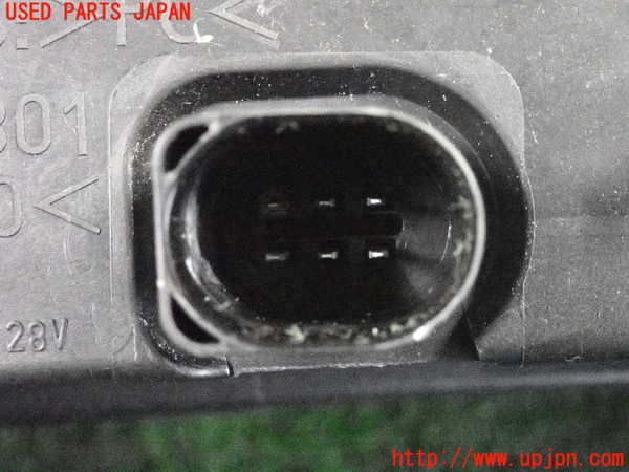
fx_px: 1290
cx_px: 314
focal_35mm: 71
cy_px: 236
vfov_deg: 20.7
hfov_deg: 27.4
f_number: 3.9
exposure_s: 1/50
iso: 12800
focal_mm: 12.73
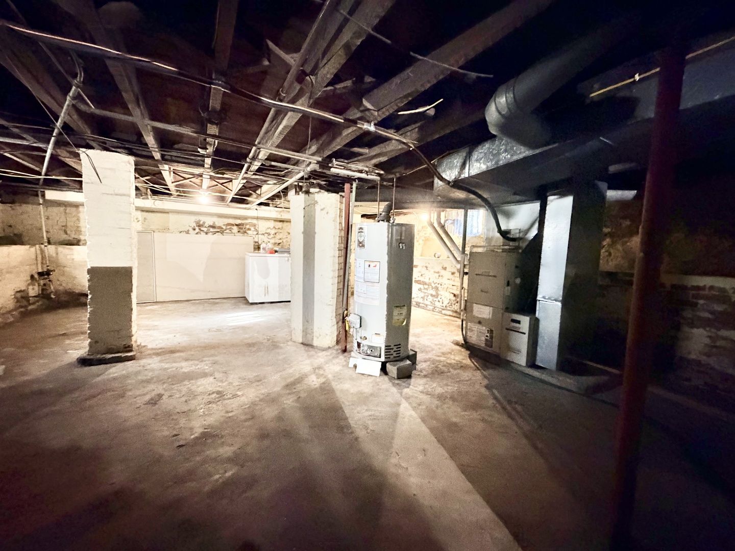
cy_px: 276
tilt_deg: -5.7
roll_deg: +0.0
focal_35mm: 14
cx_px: 368
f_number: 2.2
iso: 1250
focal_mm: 2.22
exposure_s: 1/30
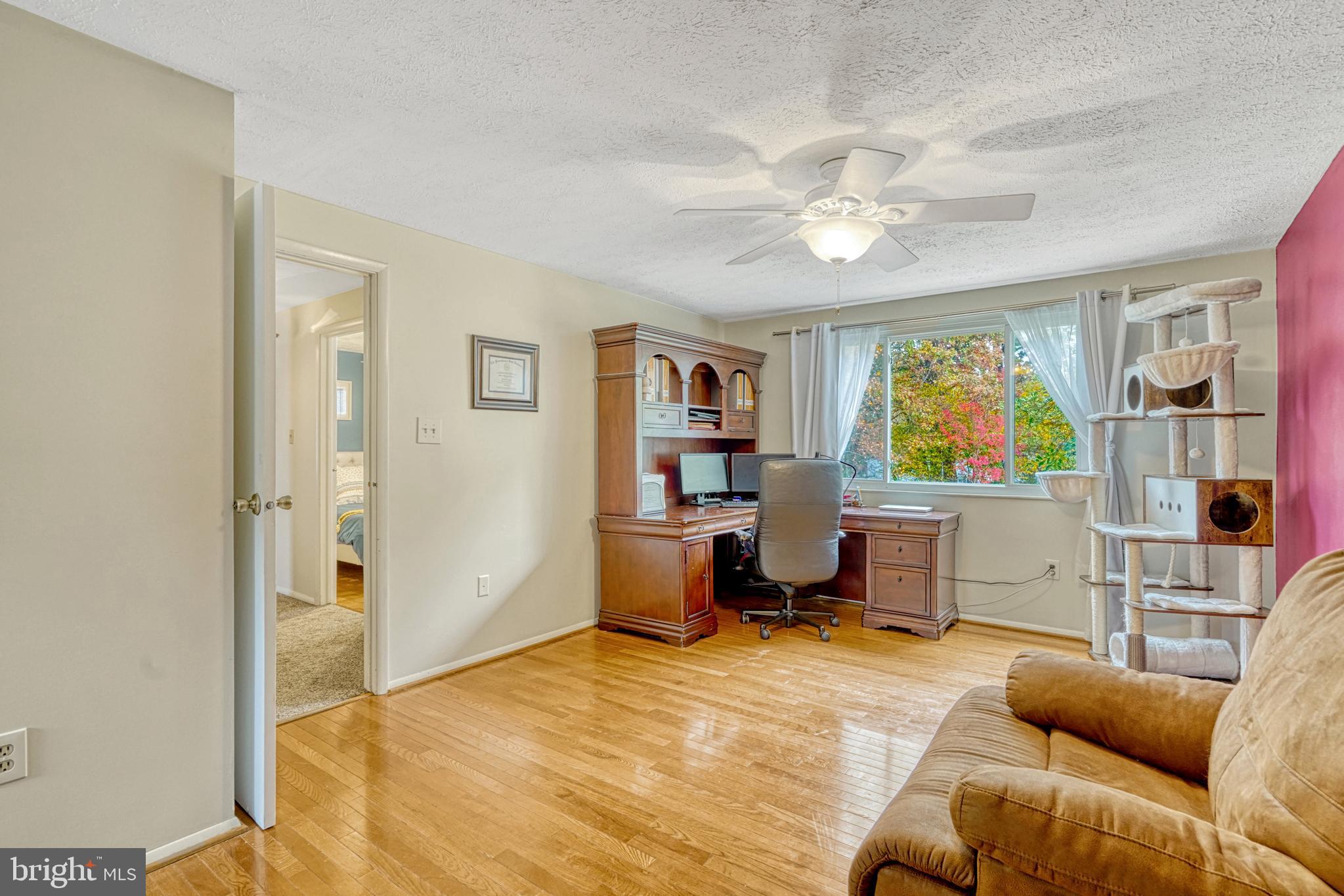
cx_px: 672
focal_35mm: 16
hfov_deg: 96.7
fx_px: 597
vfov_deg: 73.8
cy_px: 448
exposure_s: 1/50
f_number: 8
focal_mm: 16
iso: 1250
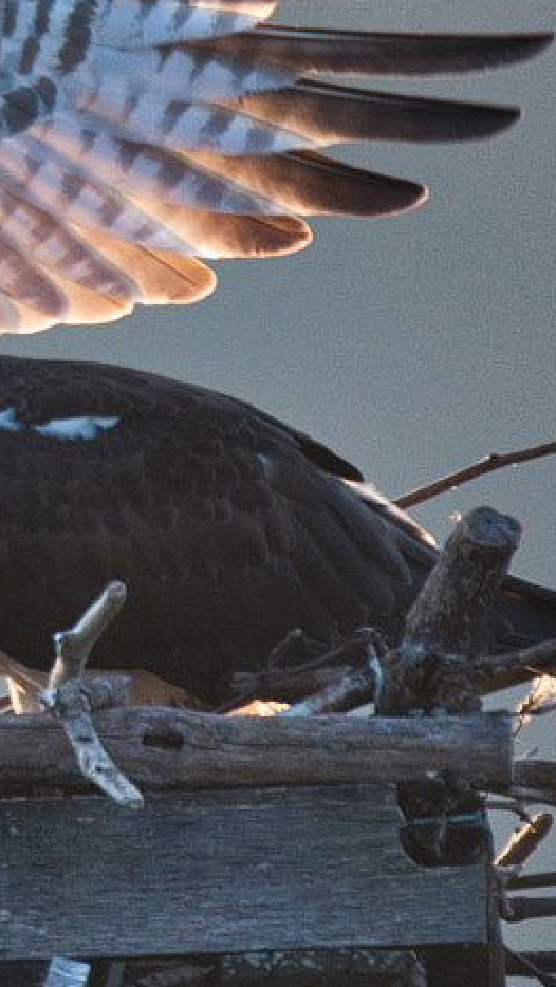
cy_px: 228
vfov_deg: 0.6
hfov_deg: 0.3
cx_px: -385
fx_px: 98642
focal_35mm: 3767
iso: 1000
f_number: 5.6
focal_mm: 700
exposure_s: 1/640
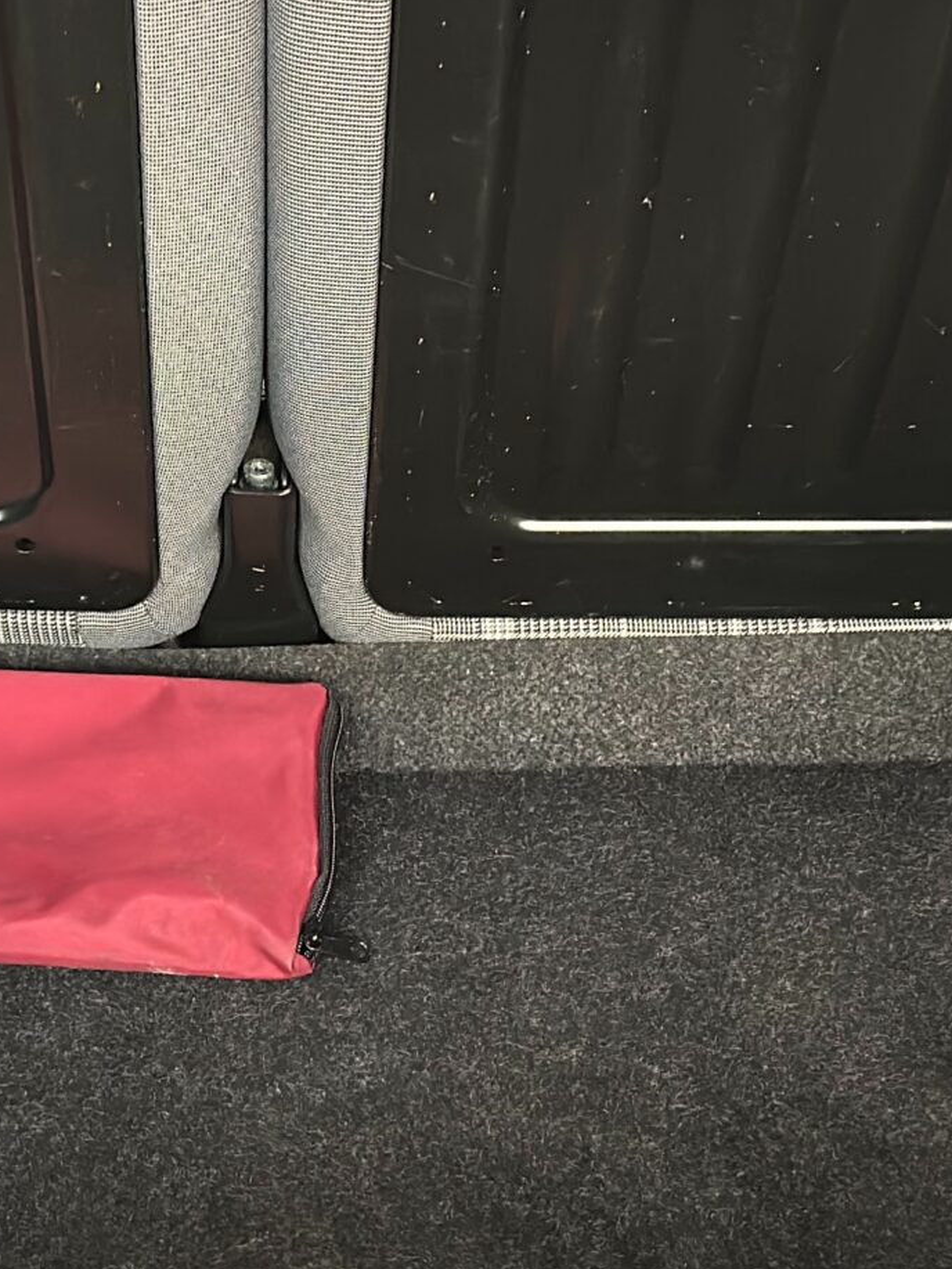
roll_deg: -0.5
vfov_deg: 28.8
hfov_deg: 21.8
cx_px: 268
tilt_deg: -39.7
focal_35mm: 67
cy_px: 855
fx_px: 2456
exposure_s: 1/38.9
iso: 1084
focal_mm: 6.86
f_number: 1.78
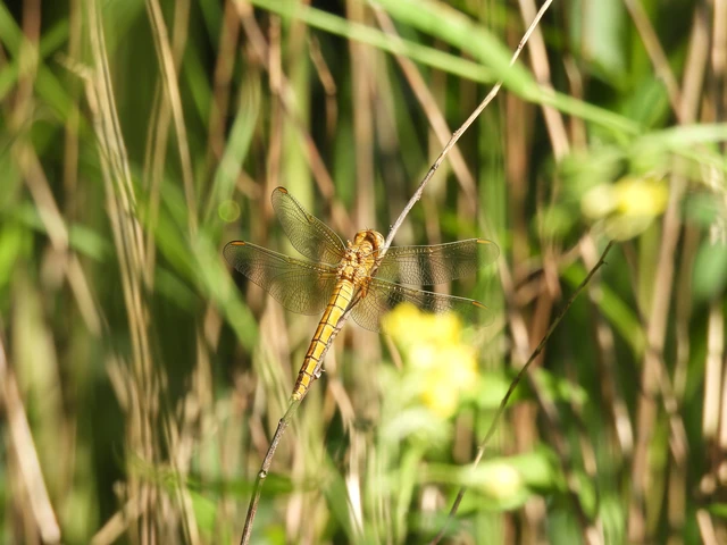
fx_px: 11551
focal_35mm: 550
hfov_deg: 3.6
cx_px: 364
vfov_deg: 2.7
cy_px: 272
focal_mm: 98.1
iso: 100
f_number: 5.6
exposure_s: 1/200
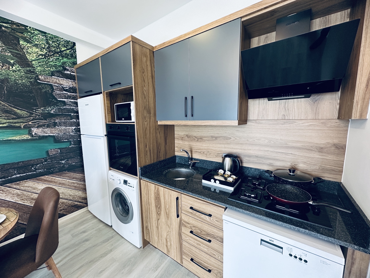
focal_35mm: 14
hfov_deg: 102.1
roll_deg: +1.2
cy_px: 139
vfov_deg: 85.7
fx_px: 150
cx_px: 185
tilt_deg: -6.5
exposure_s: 1/50
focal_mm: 2.22
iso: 200
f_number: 2.2
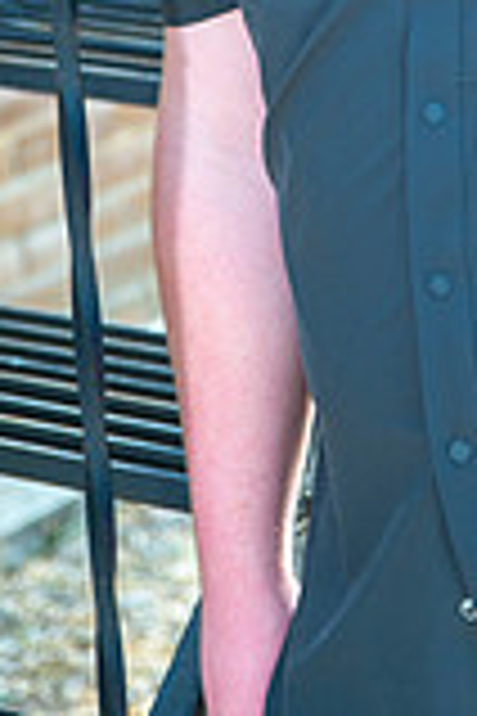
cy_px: -216
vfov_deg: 12.2
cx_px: 482
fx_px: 3259
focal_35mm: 164
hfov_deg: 8.3
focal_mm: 58
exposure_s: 1/200
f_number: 3.2
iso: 320
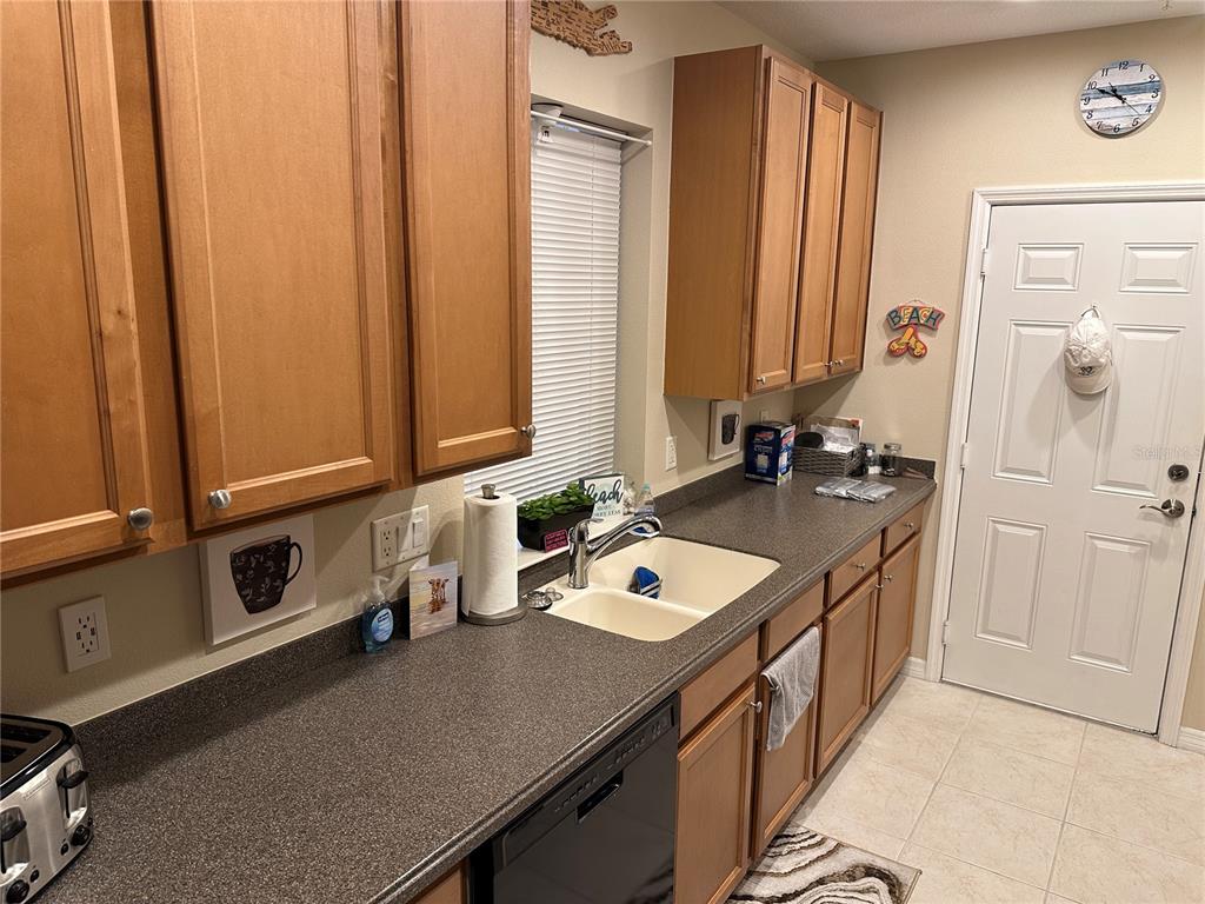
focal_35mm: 24
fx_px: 835
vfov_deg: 56.8
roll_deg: -0.9
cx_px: 602
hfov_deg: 71.6
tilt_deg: -12.5
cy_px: 452
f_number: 1.78
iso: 160
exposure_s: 1/60
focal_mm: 6.86
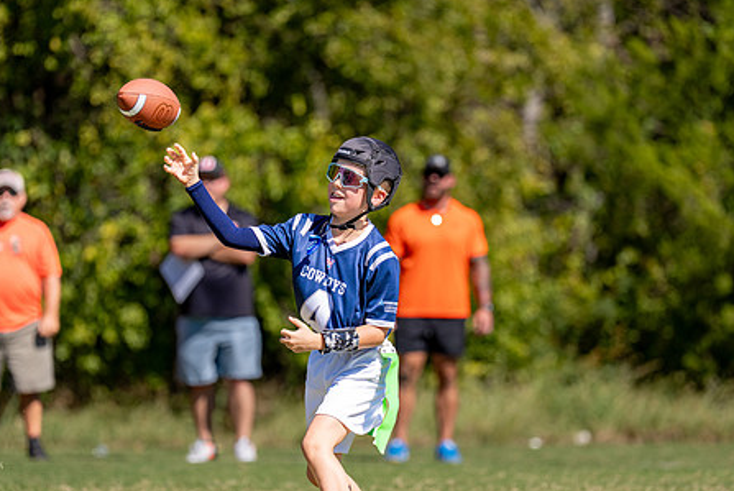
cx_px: 335
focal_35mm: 256
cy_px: 289
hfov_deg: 8.0
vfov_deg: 5.4
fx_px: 5225
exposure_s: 1/2500
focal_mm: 168
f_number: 2.8
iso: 160
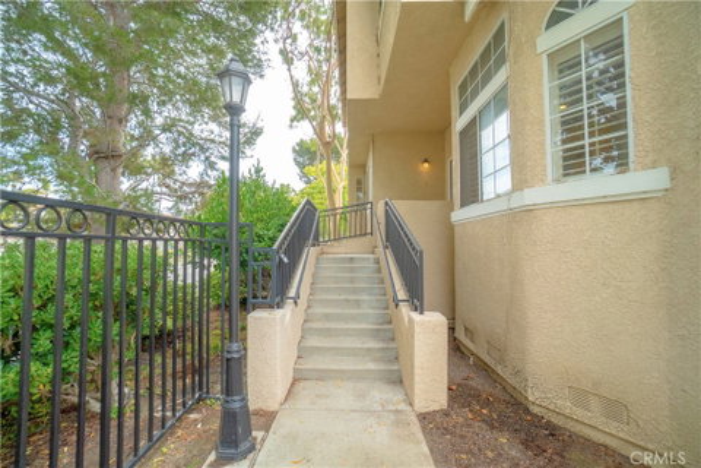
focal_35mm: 15
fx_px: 292
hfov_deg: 100.4
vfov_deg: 77.3
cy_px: 234
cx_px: 350
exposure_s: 1/125
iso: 320
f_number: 8
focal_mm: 10
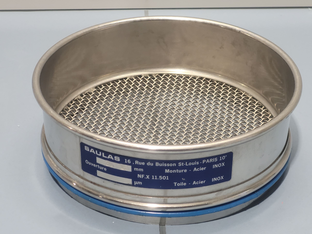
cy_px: 117
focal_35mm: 76
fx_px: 685
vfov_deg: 19.4
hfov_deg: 25.7
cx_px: 156
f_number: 2.4
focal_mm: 7.12
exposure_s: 1/50
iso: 320
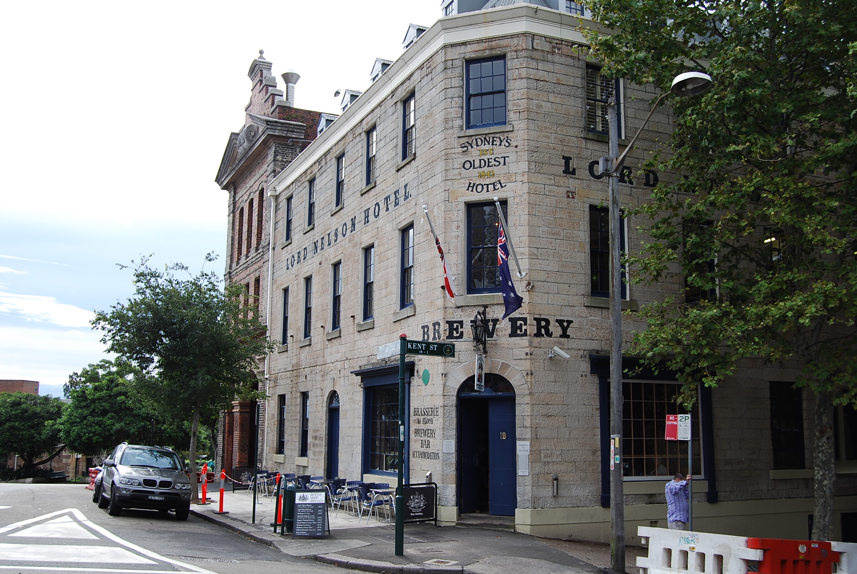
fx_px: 858
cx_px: 428
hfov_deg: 53.1
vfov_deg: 37.0
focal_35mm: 36
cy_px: 287
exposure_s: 1/125
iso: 100
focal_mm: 24
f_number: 5.6
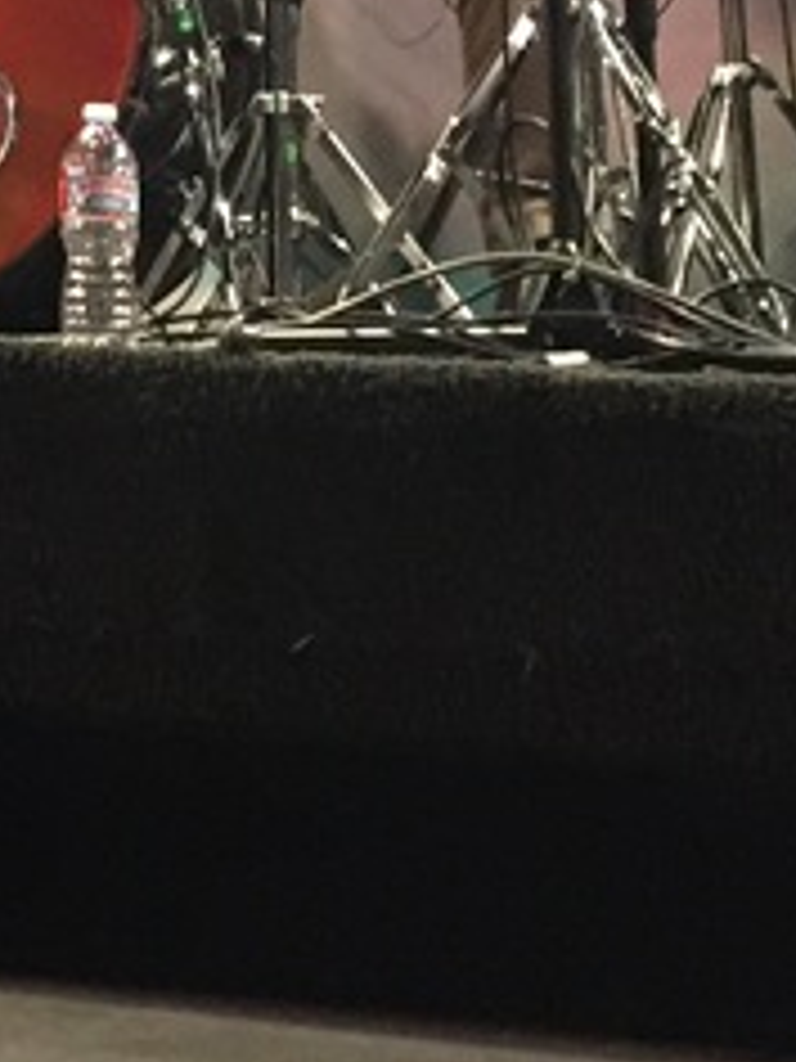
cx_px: -436
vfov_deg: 14.5
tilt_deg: +20.4
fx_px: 3618
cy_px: -914
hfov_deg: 11.9
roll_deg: -2.7
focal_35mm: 118
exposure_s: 1/17
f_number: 2.2
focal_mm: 4.15
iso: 250
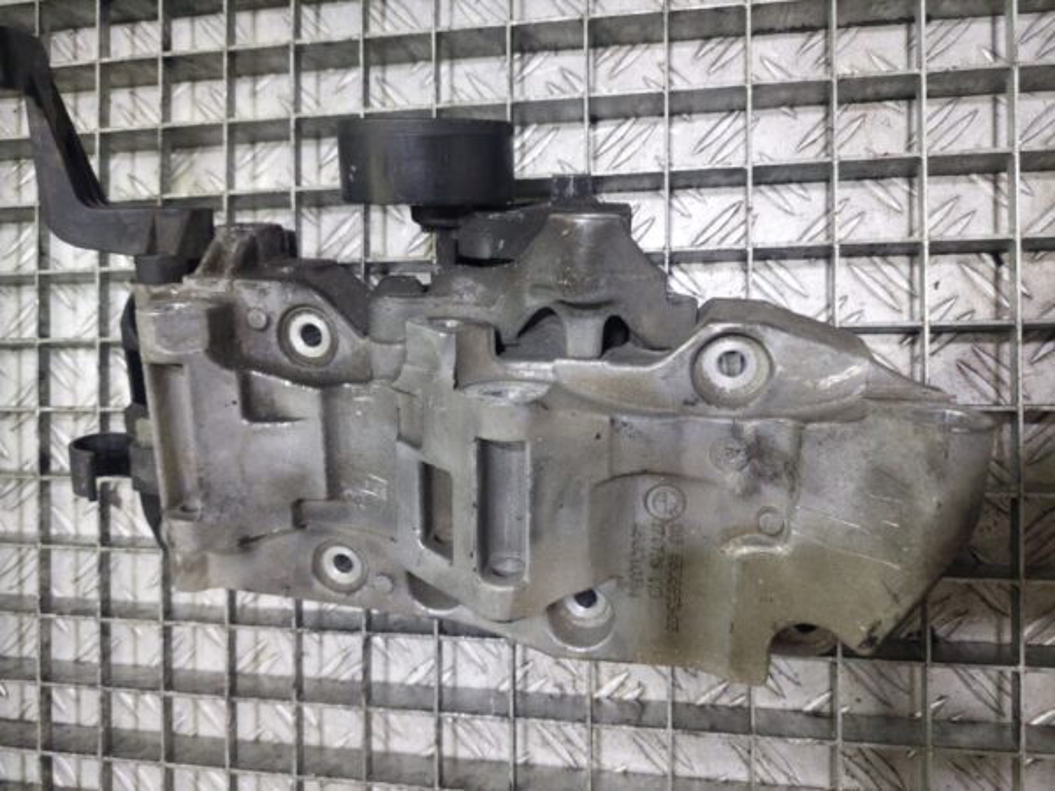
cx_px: 528
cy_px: 396
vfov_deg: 54.9
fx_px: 762
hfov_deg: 69.4
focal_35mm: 25
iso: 125
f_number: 1.8
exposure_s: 1/50
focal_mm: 5.23
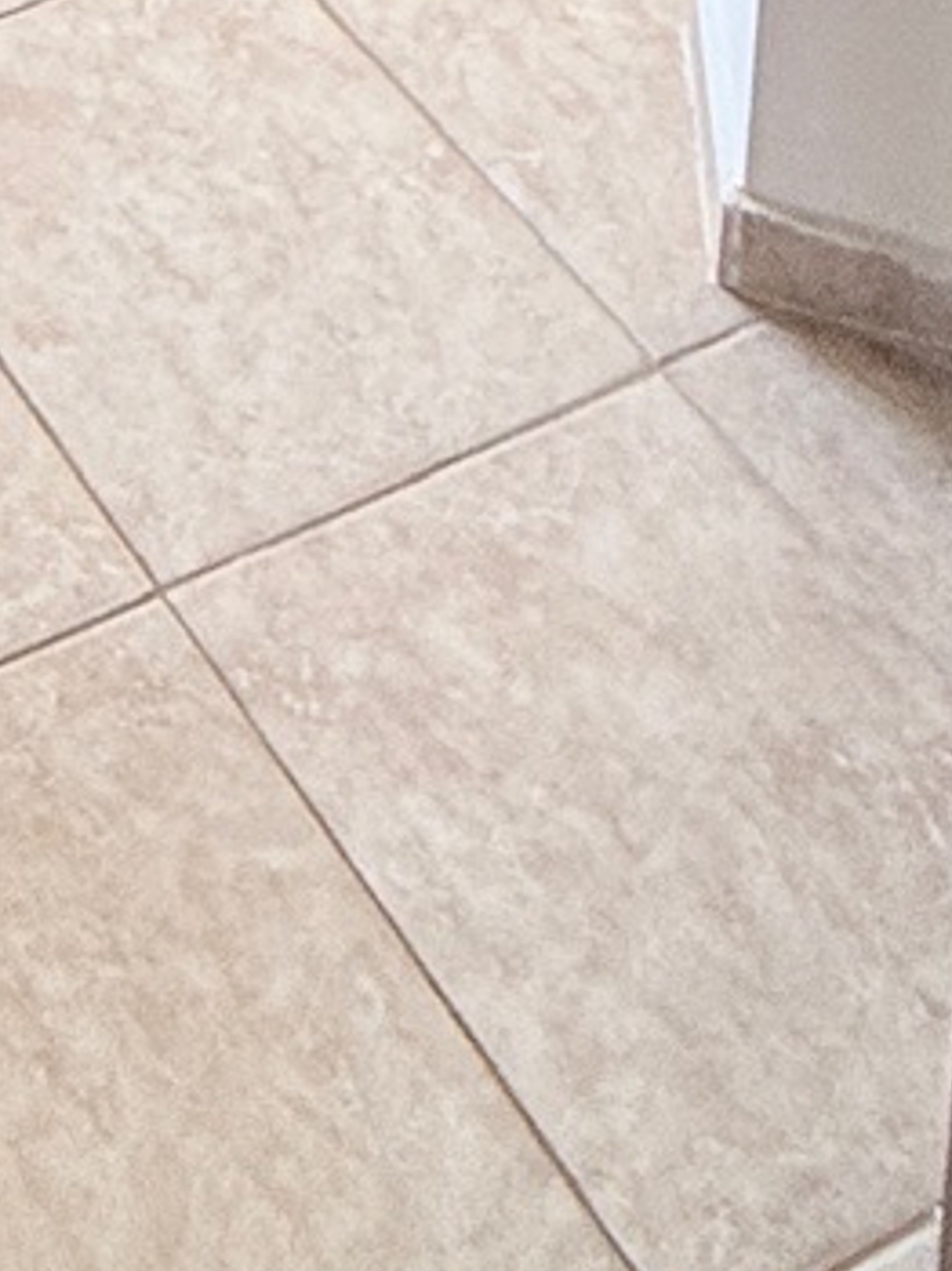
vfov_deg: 14.1
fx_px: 3011
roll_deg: +1.4
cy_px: -1928
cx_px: -818
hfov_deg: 15.3
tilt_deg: -9.0
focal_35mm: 82
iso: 80
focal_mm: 2.22
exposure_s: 1/99
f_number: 2.2
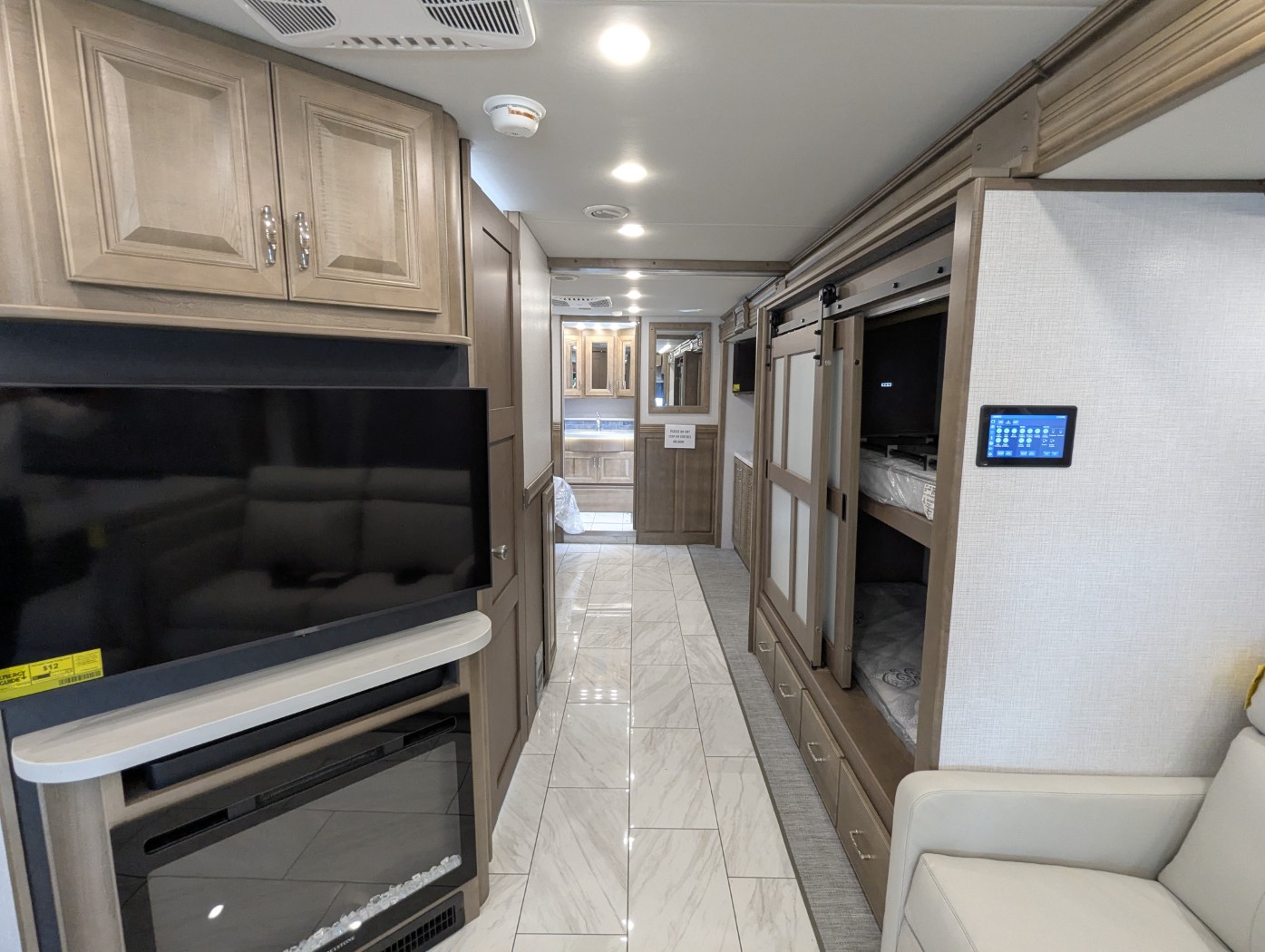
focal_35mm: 16
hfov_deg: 94.4
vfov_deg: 78.2
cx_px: 632
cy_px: 476
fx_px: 585
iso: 289
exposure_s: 1/63.1
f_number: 2.2
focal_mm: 2.35
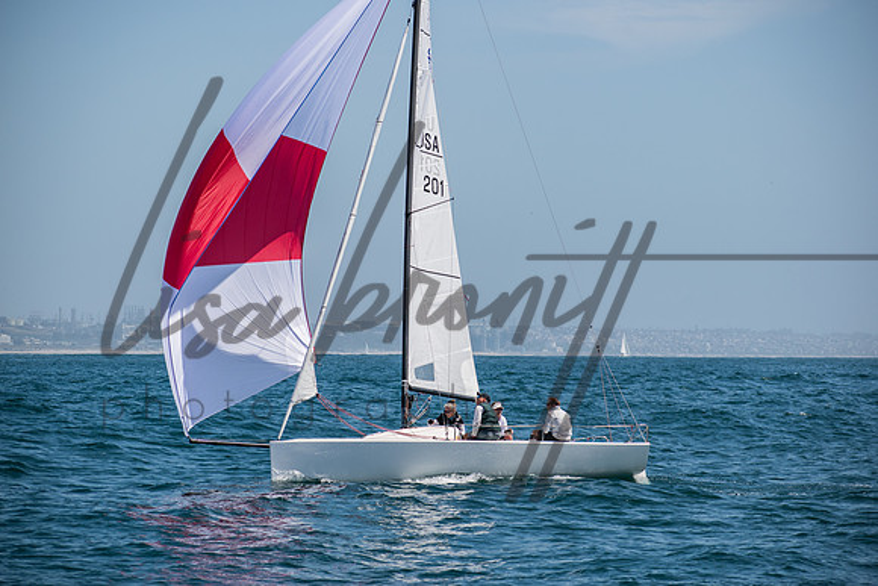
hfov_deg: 11.4
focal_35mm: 180
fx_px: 4391
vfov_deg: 7.6
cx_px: 439
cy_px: 293
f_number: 6.3
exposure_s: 1/1250
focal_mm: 120
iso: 200
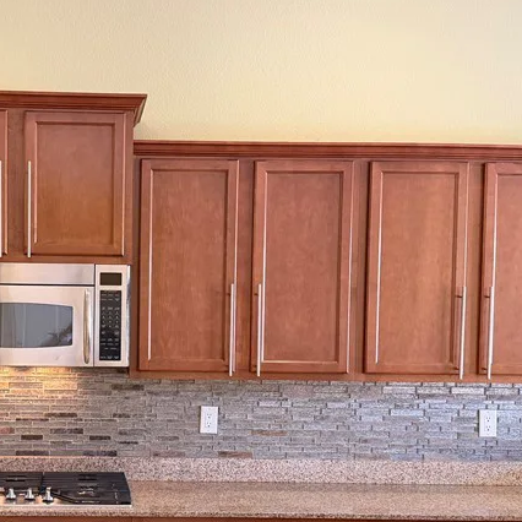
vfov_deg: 33.1
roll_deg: -0.4
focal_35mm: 51
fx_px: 870
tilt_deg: -1.4
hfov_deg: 32.6
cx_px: 112
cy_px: 346
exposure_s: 1/60
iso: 400
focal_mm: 6.76
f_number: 1.78
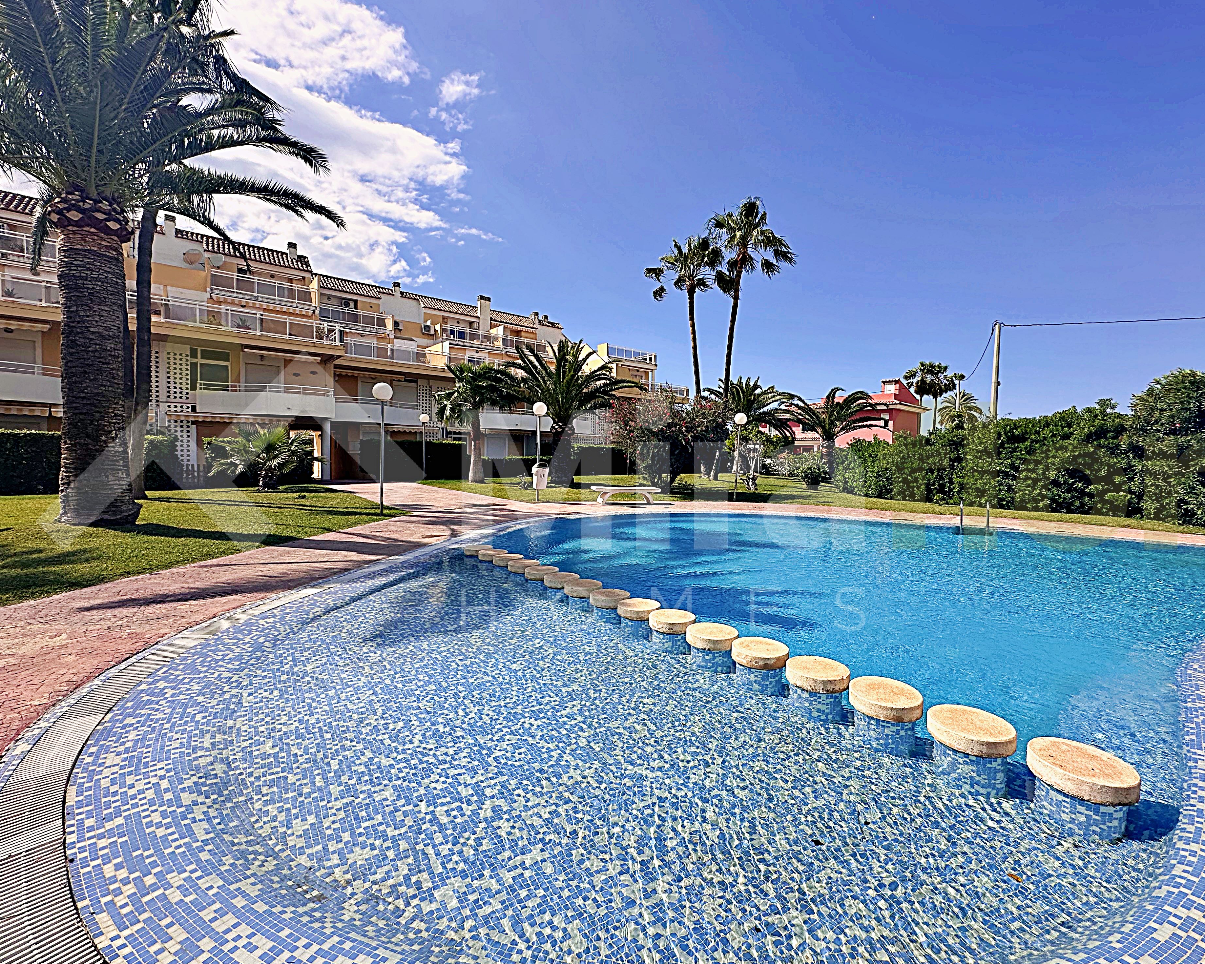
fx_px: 535
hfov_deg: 96.8
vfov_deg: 84.0
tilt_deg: -2.6
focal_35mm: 15
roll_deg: -2.0
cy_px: 474
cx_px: 624
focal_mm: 2.22
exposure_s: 1/2451
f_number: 2.2
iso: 50
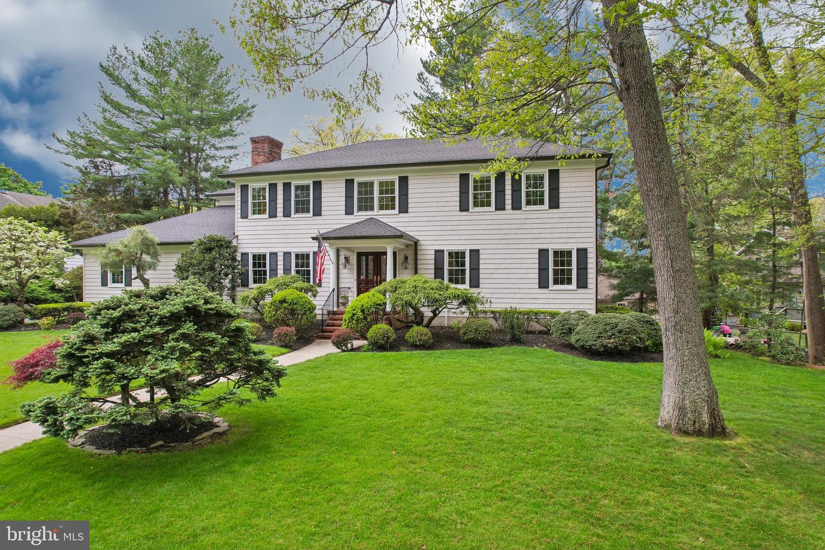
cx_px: 412
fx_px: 504
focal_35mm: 22
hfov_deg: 78.6
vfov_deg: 57.2
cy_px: 275
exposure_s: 1/320
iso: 100
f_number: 2.8
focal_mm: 8.4
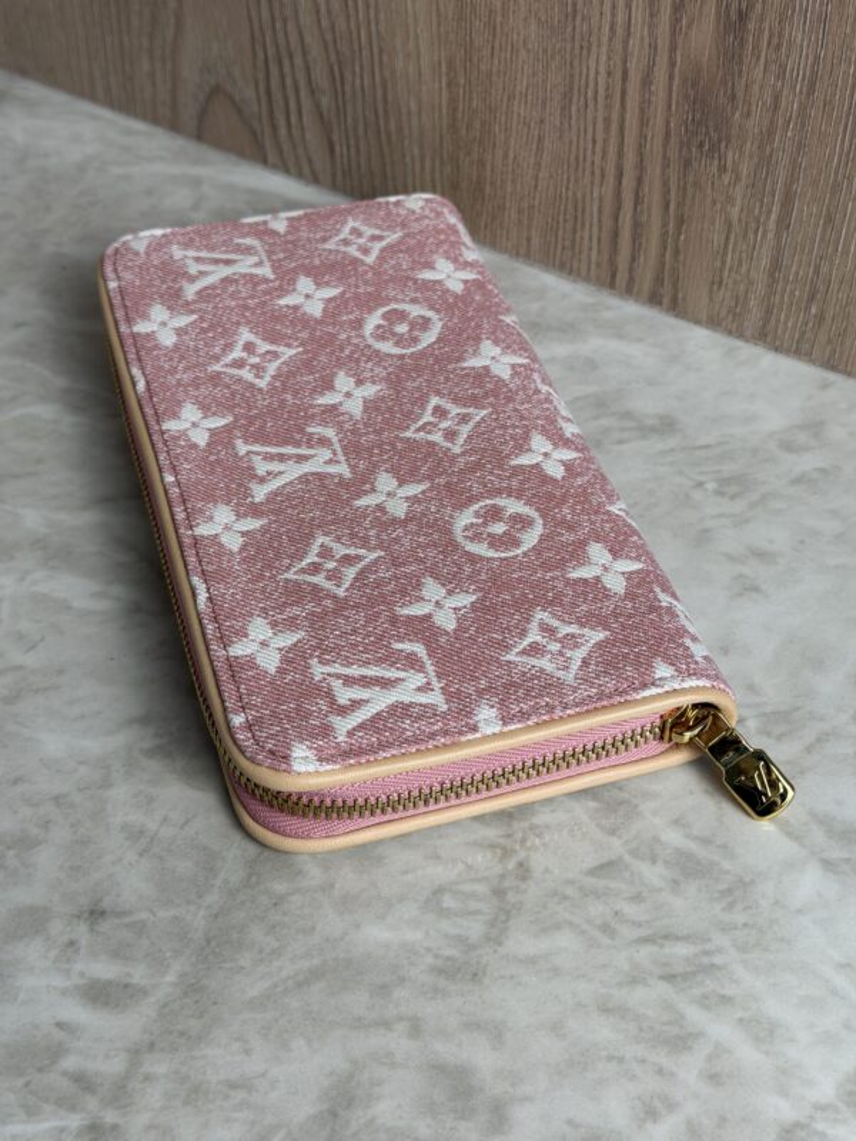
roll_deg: +0.7
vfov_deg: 39.7
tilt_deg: -44.4
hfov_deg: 30.3
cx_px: 428
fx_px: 1583
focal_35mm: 48
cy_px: 570
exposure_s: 1/120
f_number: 1.78
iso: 50
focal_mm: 6.76
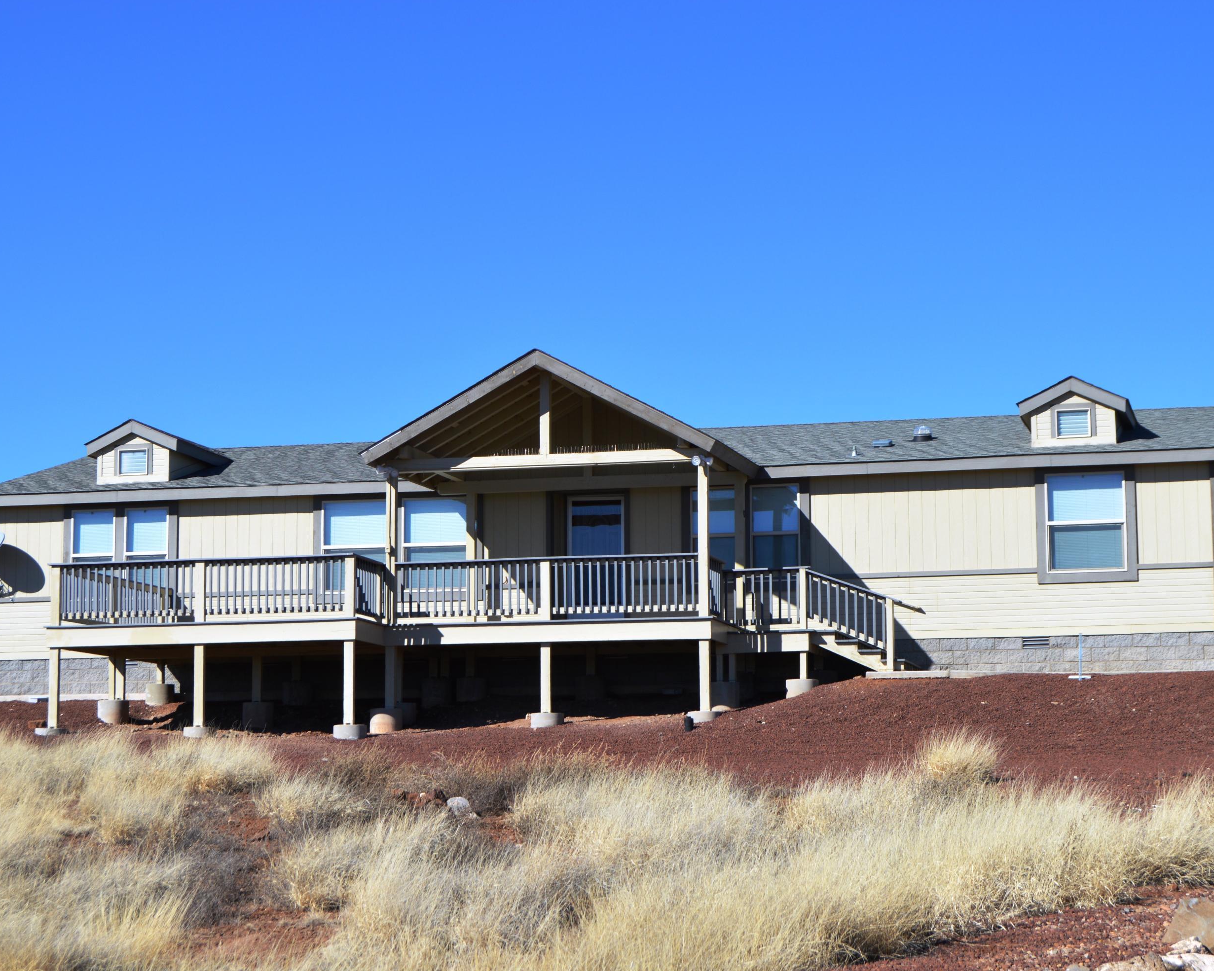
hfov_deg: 26.4
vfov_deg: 21.3
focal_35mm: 72
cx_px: 576
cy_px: 486
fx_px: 2587
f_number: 9
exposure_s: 1/320
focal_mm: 42
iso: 100
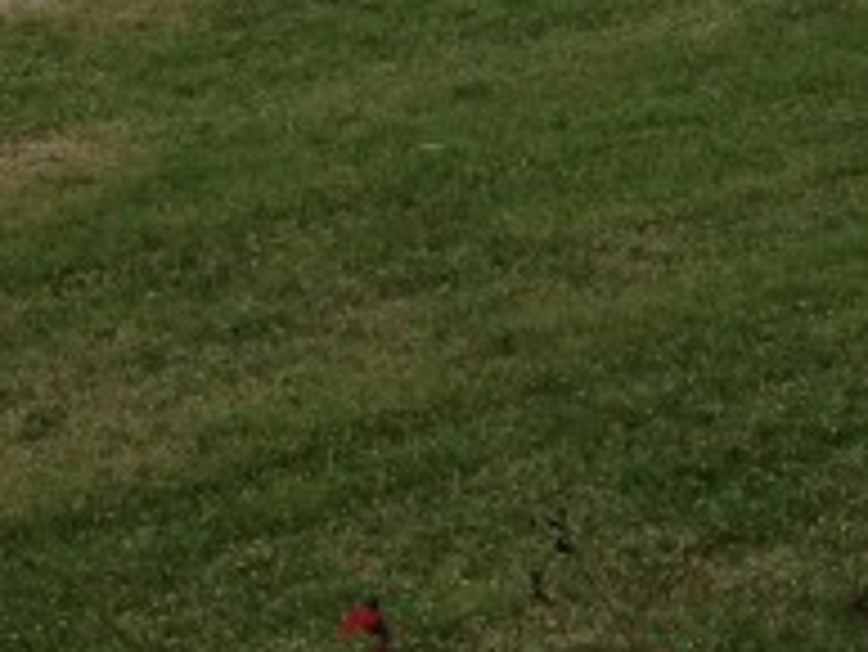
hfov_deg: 10.5
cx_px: 841
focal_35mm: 186
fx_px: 4667
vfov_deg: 7.5
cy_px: -818
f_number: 2.4
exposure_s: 1/1330
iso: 50
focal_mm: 4.28
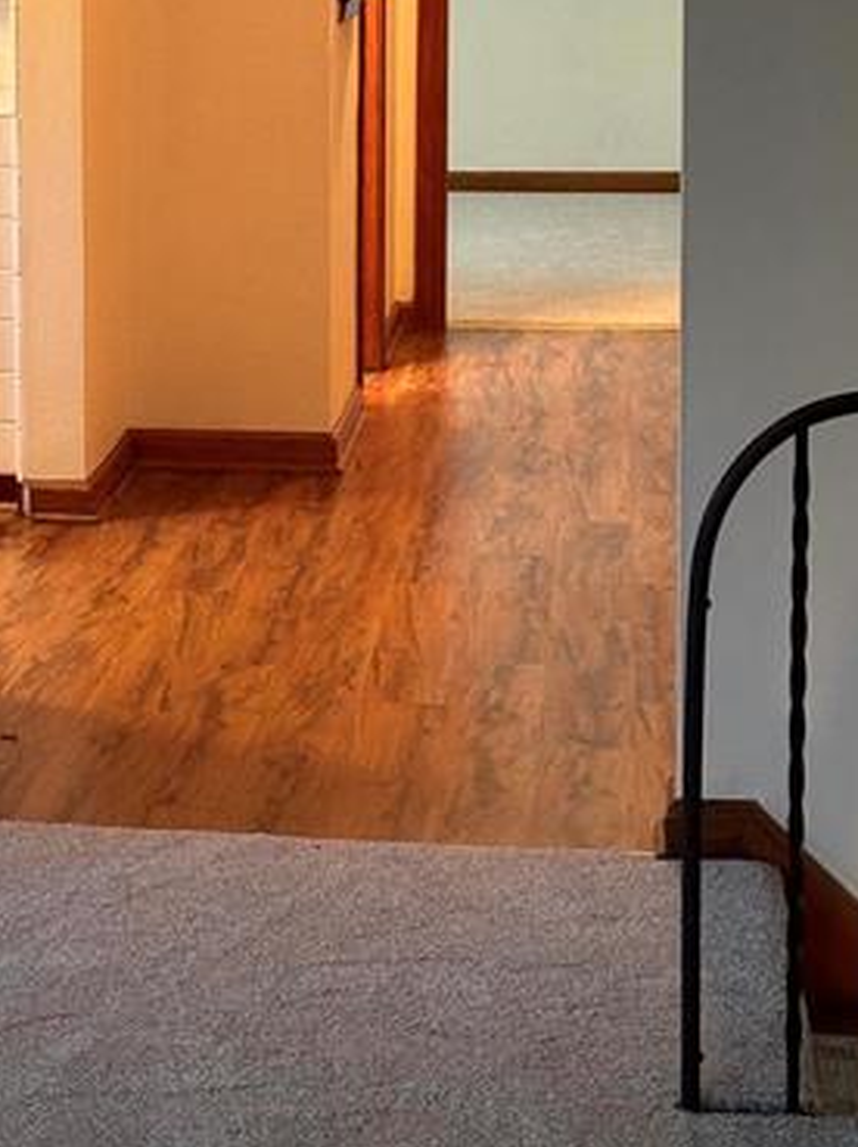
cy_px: 218
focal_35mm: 100
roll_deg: +0.2
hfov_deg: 14.5
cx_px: -3
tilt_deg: -6.2
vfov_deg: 19.4
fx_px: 3311
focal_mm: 6.86
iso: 320
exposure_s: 1/40
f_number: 1.78
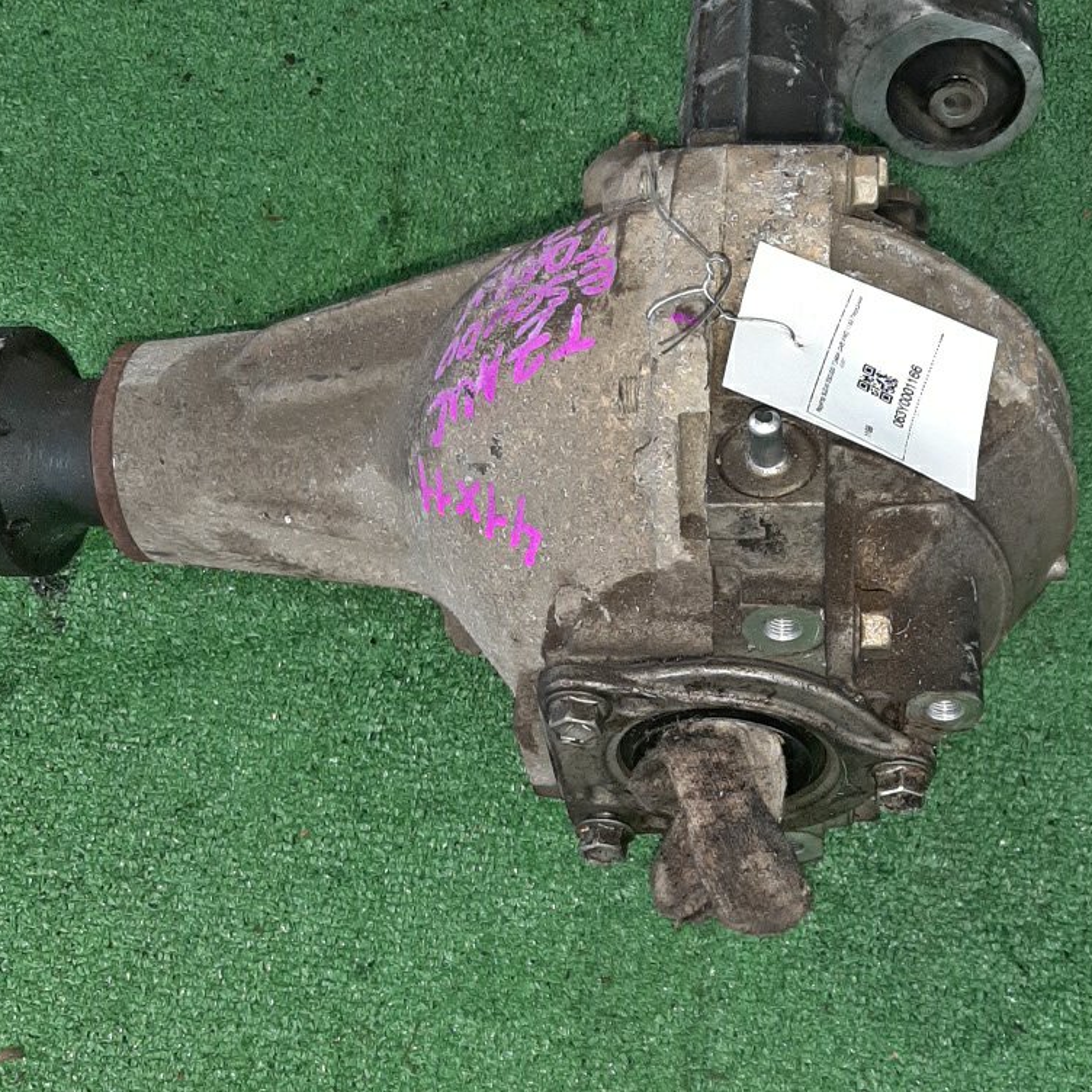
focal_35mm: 44
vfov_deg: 38.2
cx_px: 636
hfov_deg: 38.2
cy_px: 639
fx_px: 1570
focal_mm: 3.93
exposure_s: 1/50
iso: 133
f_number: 1.7
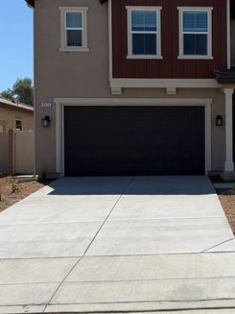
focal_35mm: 49
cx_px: 200
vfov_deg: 38.9
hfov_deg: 28.8
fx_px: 444
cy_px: 146
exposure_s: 1/8130
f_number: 1.78
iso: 80
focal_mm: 6.76
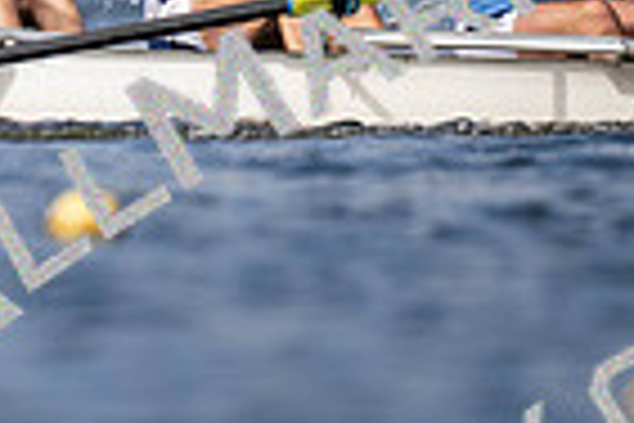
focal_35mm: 2463
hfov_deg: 0.8
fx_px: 43373
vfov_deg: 0.6
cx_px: -544
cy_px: -7
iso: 200
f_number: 4
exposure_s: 1/2500
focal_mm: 600
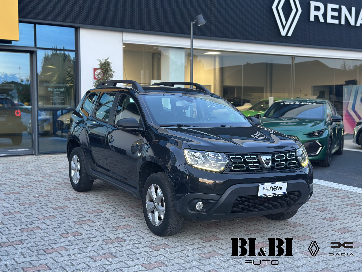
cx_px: 181
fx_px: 502
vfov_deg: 30.3
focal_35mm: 48
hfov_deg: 39.7
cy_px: 136
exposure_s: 1/54
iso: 160
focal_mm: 6.86
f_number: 1.78
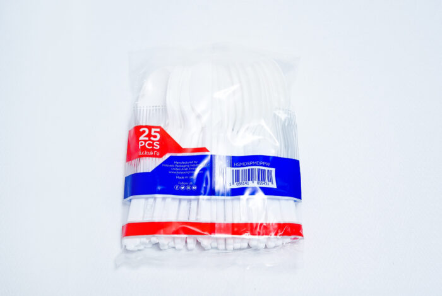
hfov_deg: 28.8
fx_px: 860
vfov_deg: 19.5
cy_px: 148
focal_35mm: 70
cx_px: 221
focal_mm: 70
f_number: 9
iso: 3200
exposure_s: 1/200
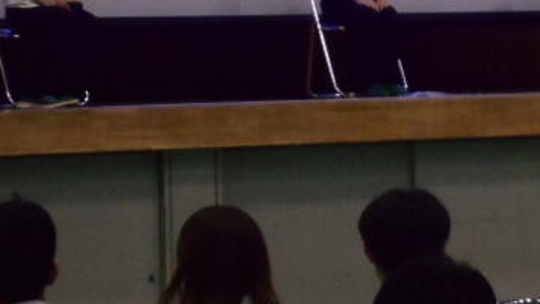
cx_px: 457
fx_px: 3165
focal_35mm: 221
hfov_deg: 9.7
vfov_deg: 5.5
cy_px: -47
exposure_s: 1/25
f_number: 6
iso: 800
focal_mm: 20.1
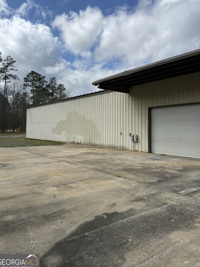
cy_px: 124
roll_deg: +0.2
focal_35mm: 26
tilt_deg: +4.7
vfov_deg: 67.2
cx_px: 105
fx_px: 200
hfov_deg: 53.0
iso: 80
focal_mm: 6.76
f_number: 1.78
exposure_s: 1/8130
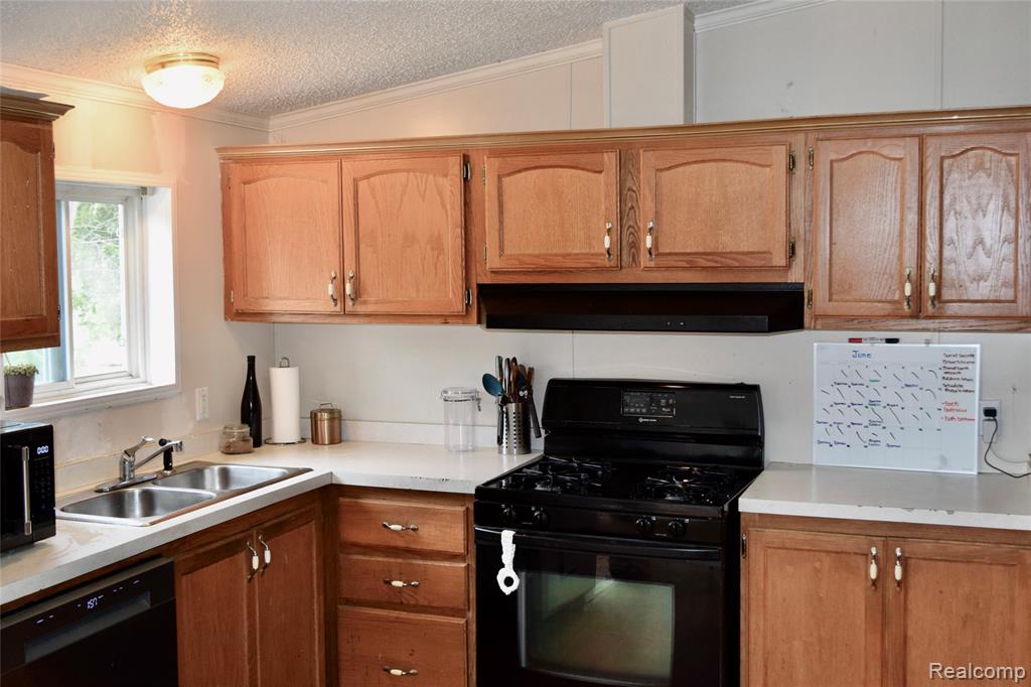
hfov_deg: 53.1
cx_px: 516
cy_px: 344
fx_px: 1031
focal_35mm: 36
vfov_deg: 36.8
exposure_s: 1/100
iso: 800
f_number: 5
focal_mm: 24
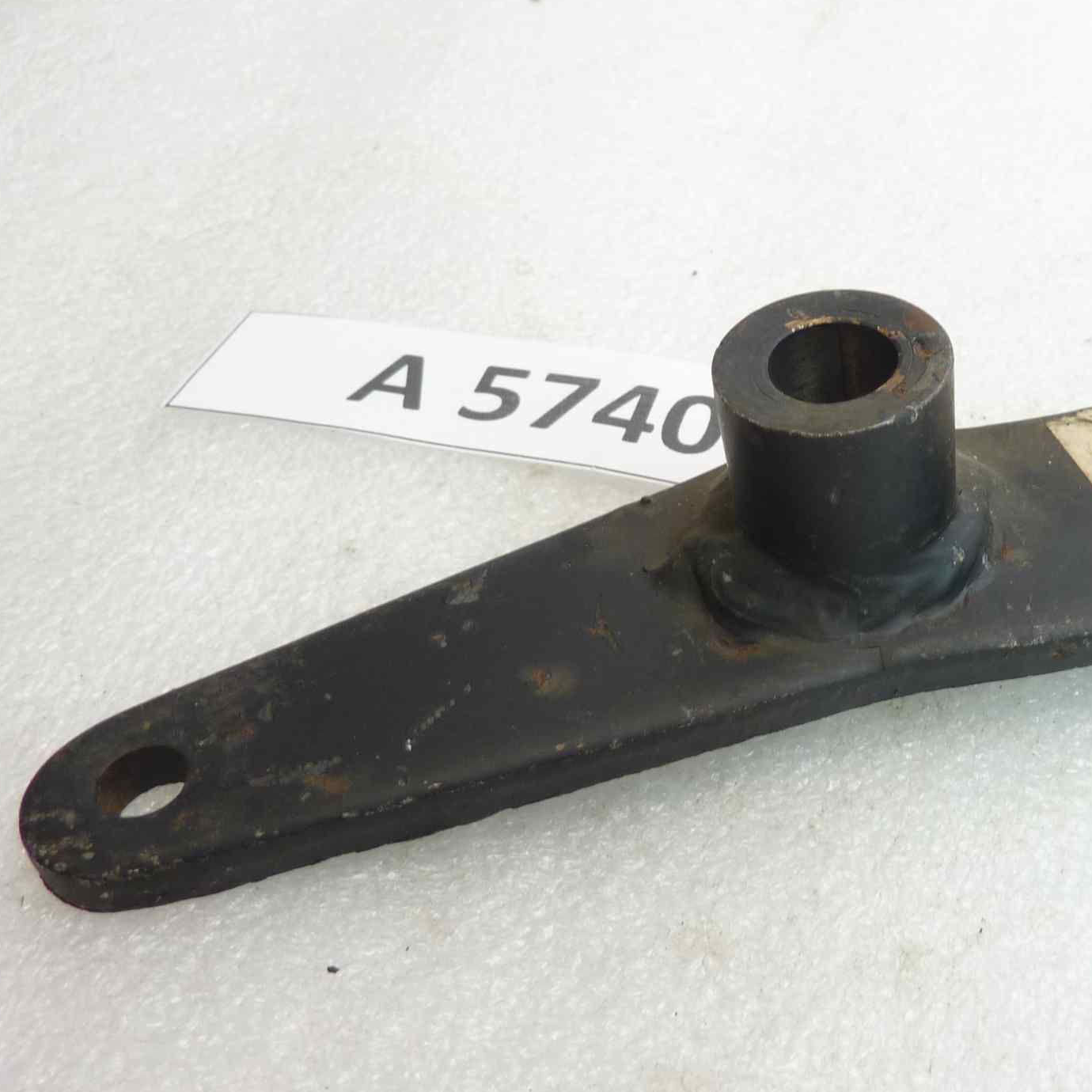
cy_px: 552
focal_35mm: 41
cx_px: 874
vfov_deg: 40.9
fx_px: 1463
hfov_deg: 39.3
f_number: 3.3
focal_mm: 4.1
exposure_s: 1/15
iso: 80
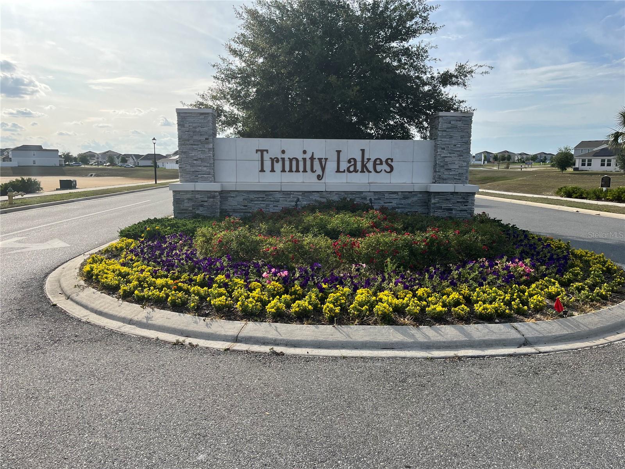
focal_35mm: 26
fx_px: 469
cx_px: 312
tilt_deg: -8.7
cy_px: 234
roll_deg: -0.6
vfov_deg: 53.1
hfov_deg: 67.3
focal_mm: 5.1
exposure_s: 1/2967
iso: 50
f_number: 1.6
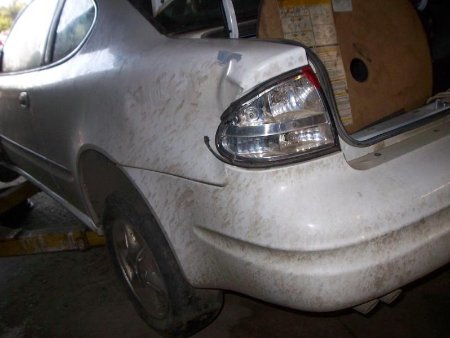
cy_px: 169
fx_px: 494
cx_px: 225
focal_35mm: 38
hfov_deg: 48.9
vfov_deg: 37.8
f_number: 3.9
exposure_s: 1/60
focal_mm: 6.3
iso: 200
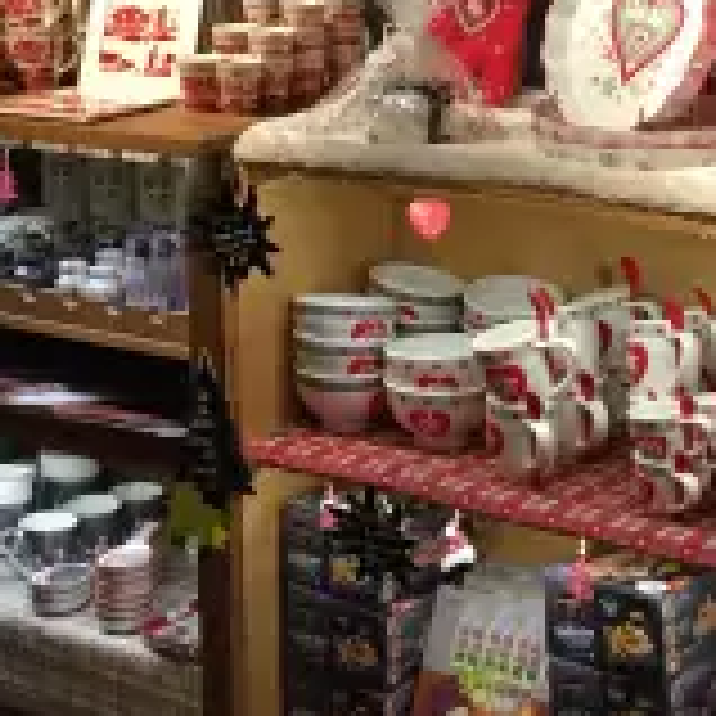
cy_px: -81
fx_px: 2270
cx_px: 180
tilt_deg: -3.7
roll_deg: +2.2
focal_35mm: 97
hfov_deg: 17.8
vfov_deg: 17.3
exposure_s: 1/33
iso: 80
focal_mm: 4.15
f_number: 2.2
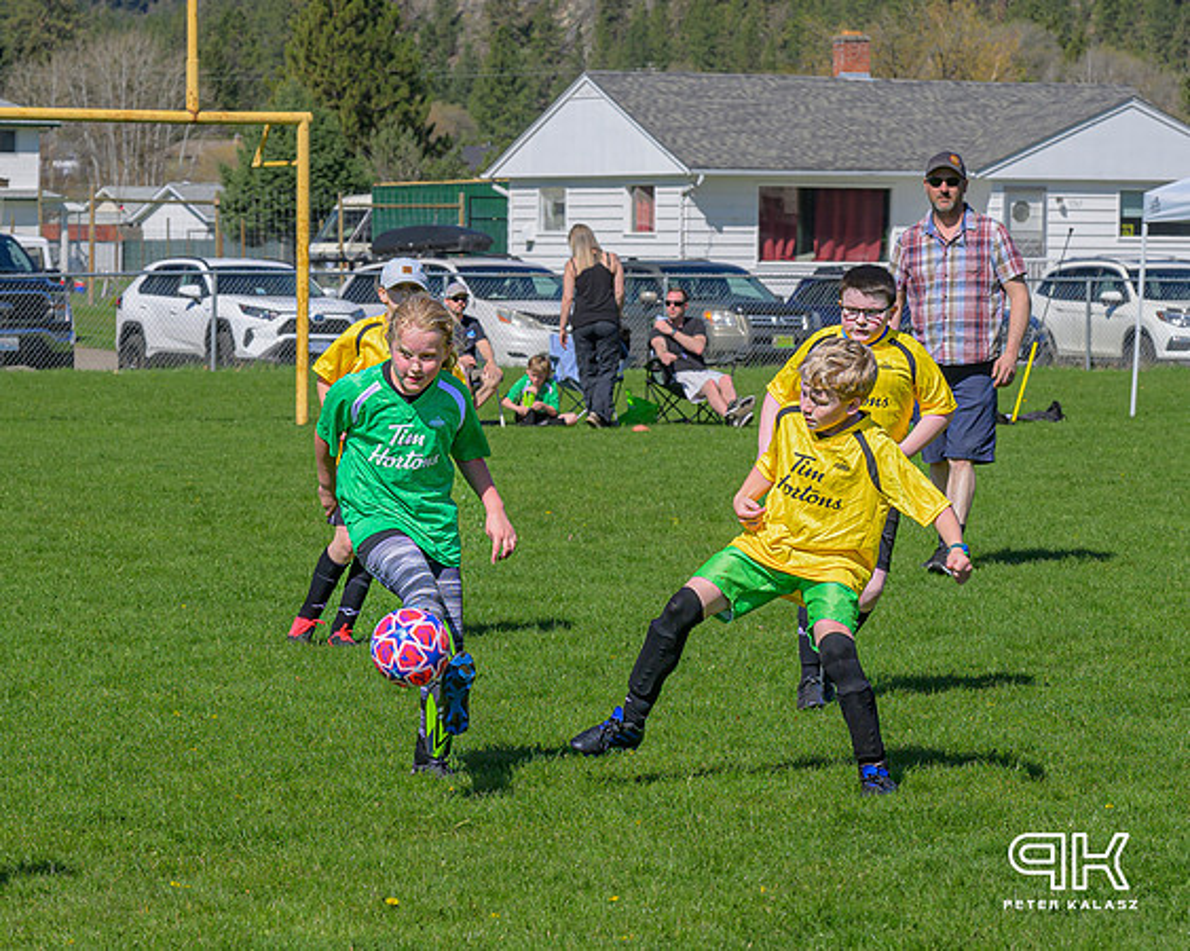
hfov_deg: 12.3
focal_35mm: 157
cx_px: 581
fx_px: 5517
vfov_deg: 9.9
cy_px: 542
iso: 160
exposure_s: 1/500
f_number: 6.3
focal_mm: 70
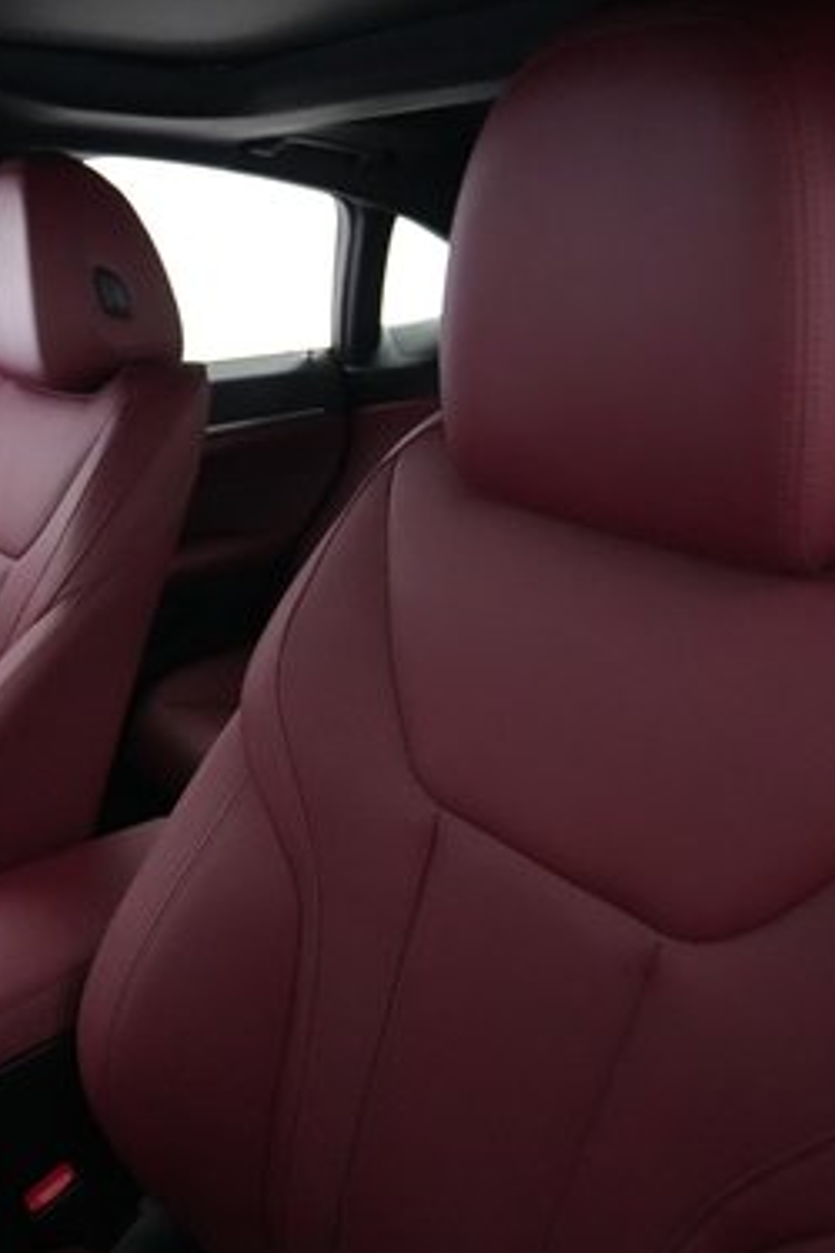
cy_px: 678
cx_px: 217
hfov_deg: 43.6
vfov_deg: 63.6
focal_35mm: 29
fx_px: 1009
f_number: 2.8
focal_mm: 17
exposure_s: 1/160
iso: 12800
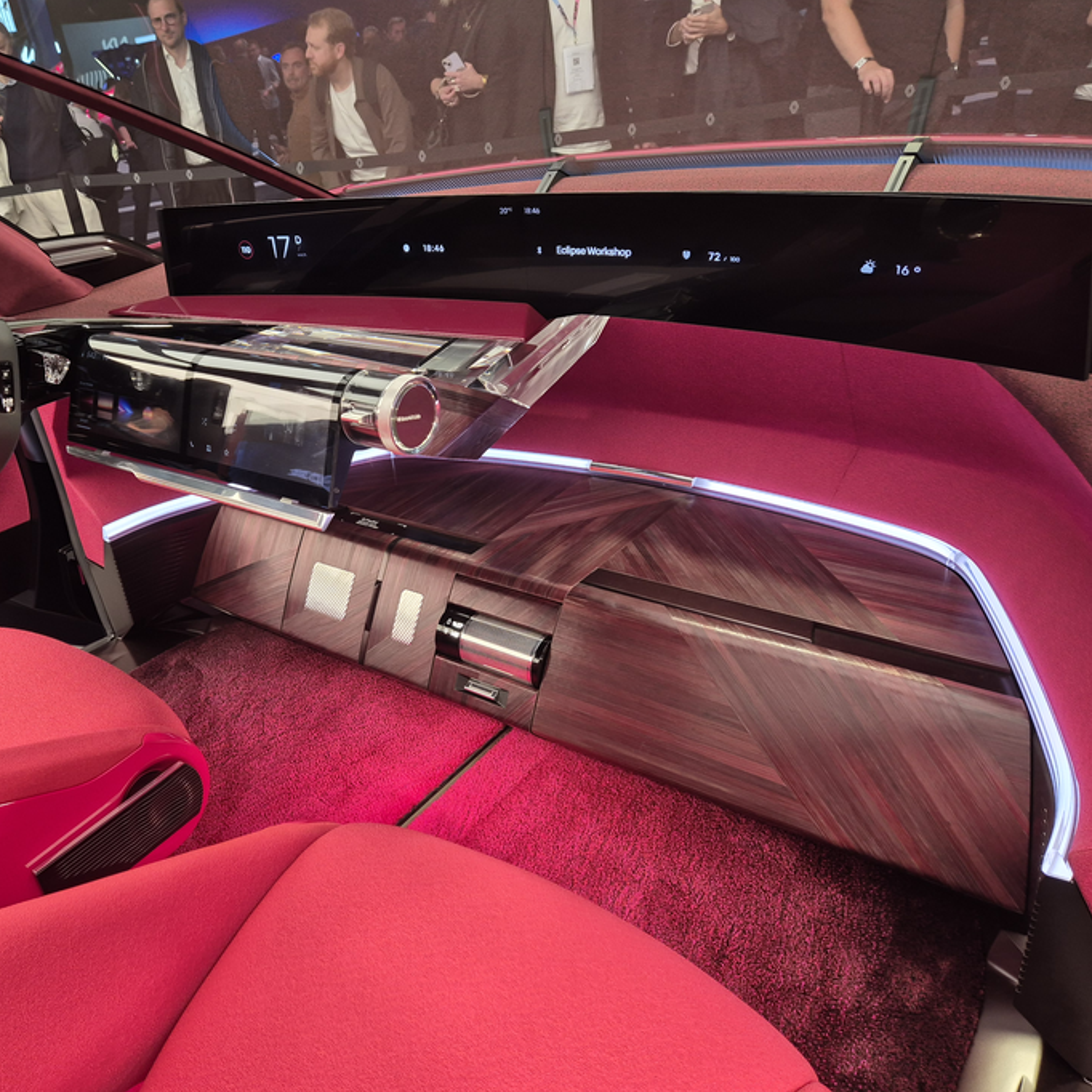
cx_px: 381
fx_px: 999
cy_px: 560
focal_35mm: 28
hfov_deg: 56.3
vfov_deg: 57.3
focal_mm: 5.4
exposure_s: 1/94
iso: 100
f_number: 1.8
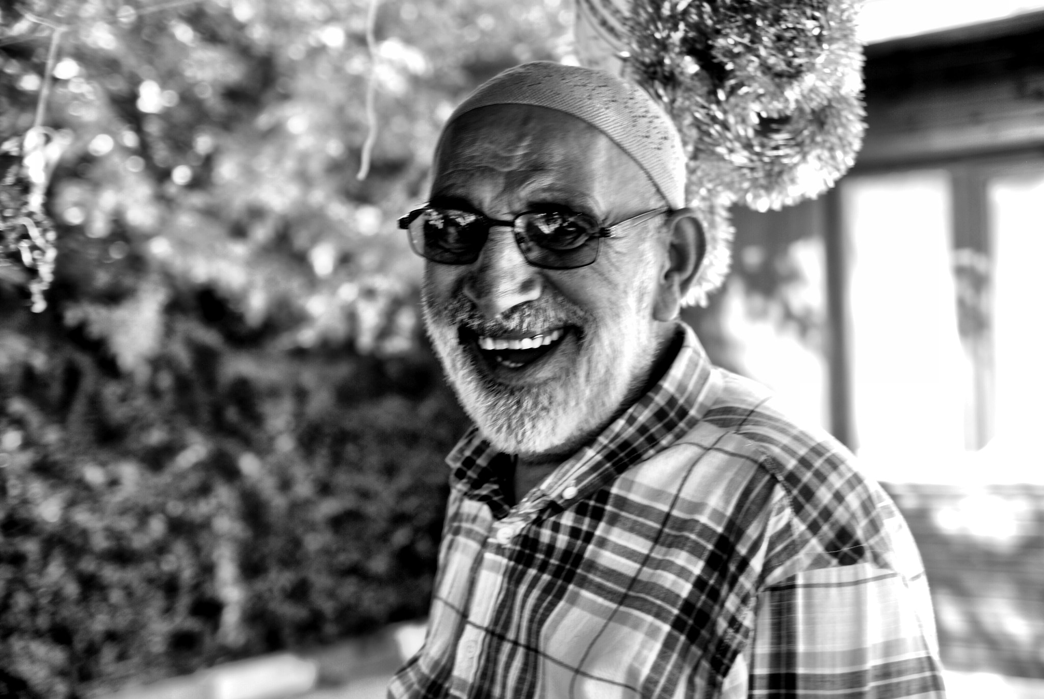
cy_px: 350
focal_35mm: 57
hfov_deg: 35.0
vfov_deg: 23.8
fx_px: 1655
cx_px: 522
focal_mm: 38
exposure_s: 1/80
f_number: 4.5
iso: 100
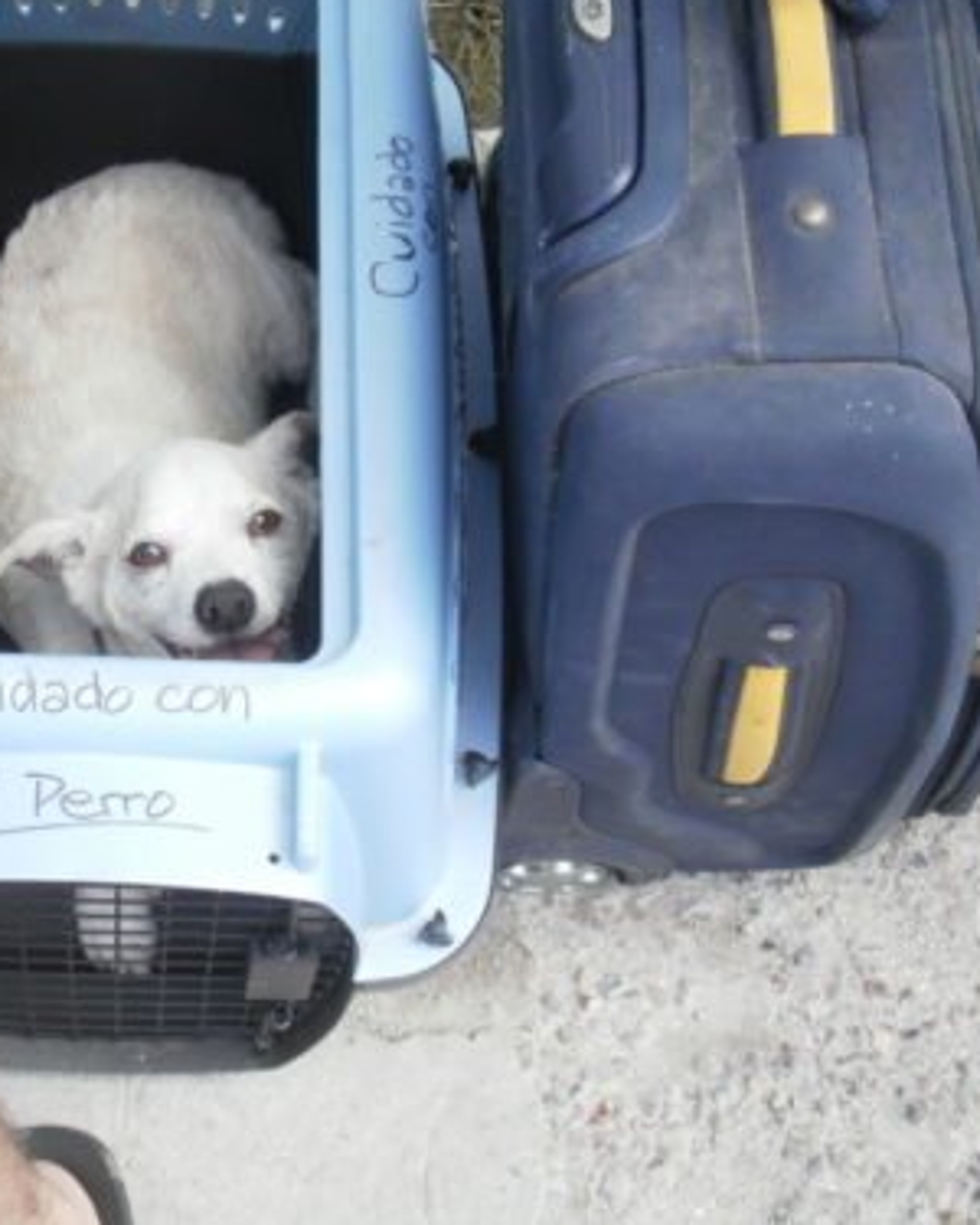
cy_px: 604
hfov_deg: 26.3
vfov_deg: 33.0
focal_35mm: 57
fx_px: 2067
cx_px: 242
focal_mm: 7.61
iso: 320
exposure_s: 1/250
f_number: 3.4
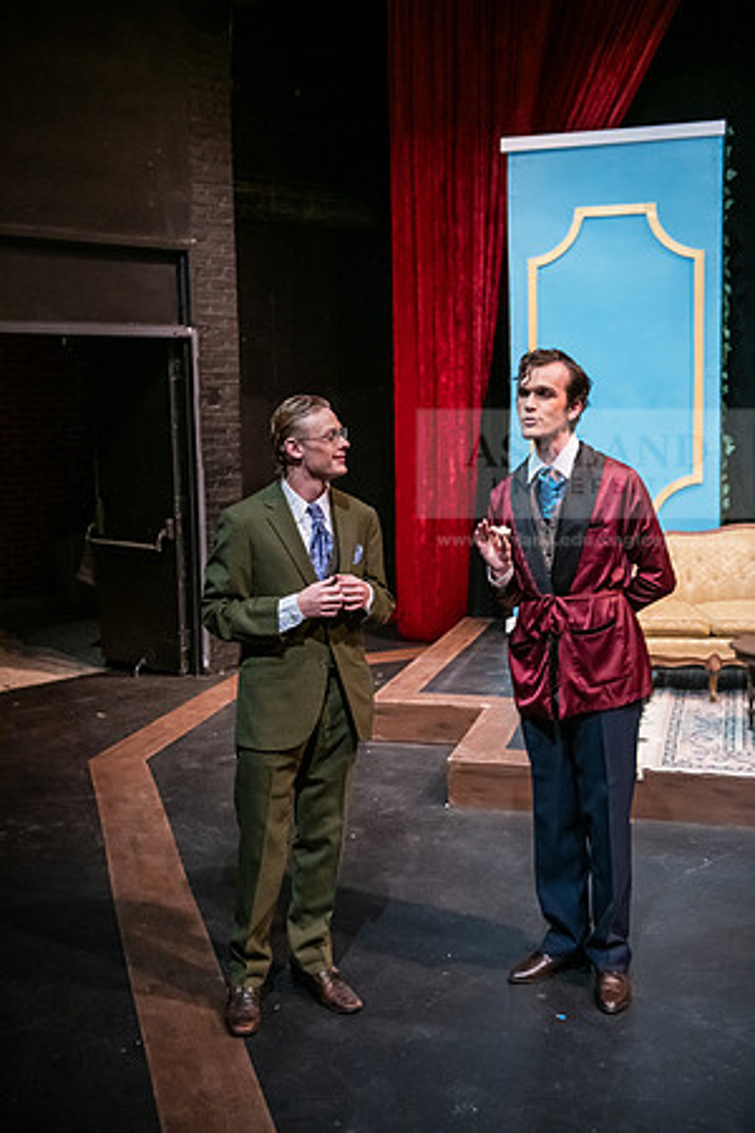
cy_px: 566
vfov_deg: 46.4
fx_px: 1321
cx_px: 378
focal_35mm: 42
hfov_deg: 31.9
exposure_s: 1/200
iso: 3200
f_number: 3.2
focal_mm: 42
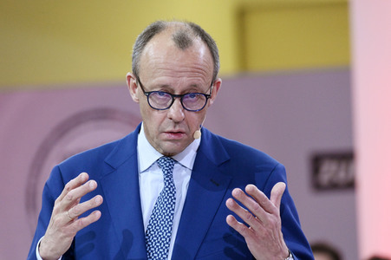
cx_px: 196
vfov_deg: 2.7
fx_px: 5426
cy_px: 130
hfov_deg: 4.1
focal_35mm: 500
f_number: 8
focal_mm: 500
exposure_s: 1/320
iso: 6400
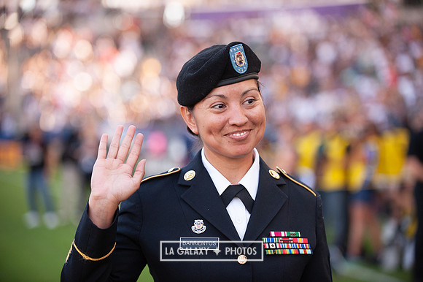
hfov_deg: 20.0
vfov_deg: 13.4
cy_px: 141
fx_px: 1198
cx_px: 212
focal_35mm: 102
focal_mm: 102
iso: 800
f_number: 2.8
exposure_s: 1/1250
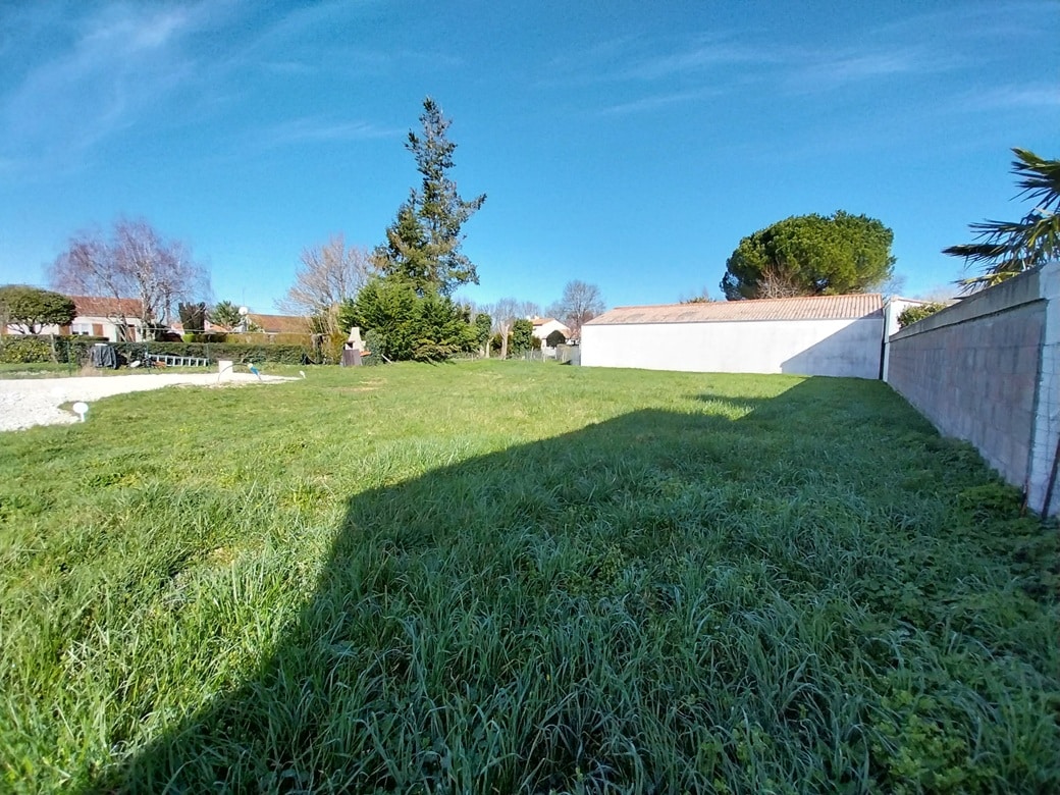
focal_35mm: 13
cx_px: 530
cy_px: 398
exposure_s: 1/796
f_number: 2.2
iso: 64
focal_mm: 1.13
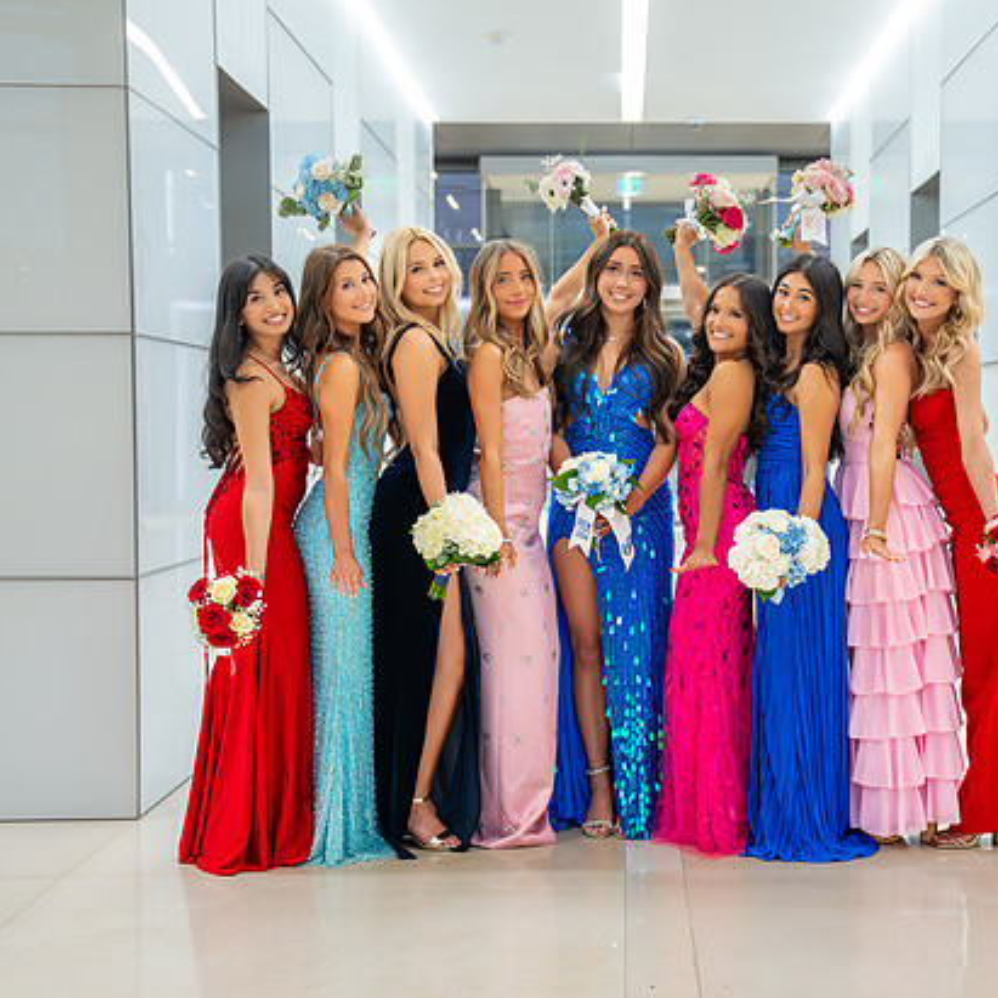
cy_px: 523
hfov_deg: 27.6
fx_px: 2022
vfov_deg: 27.7
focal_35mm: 62
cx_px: 646
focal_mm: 44.4
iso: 2000
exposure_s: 1/250
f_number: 2.8
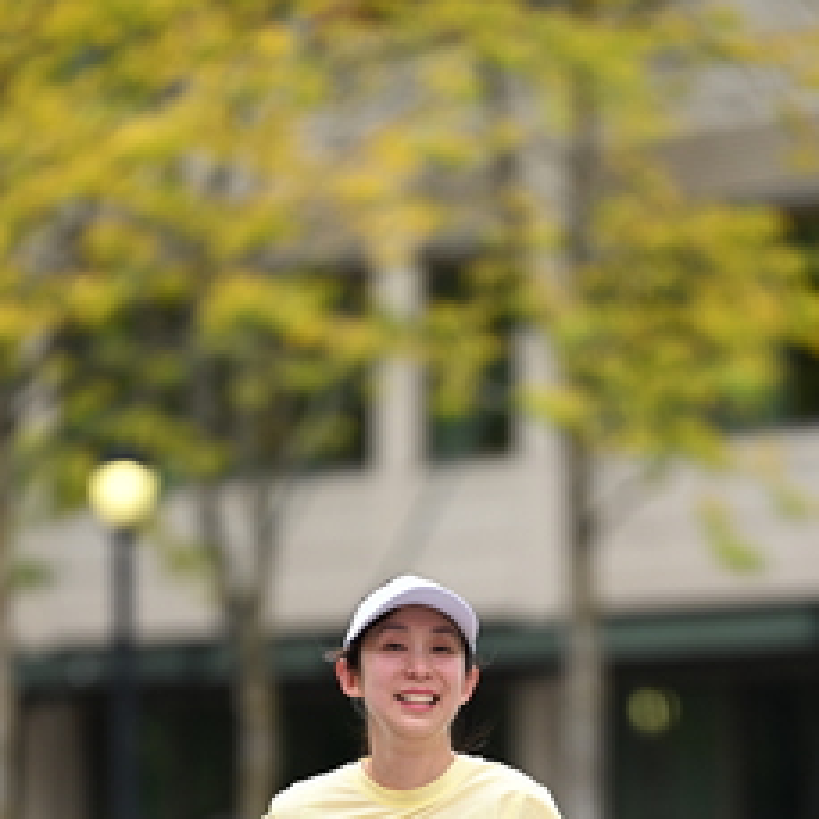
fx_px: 10948
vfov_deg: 4.3
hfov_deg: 4.3
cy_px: 905
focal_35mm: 409
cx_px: 492
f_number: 2.8
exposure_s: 1/2000
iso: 640
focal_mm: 200
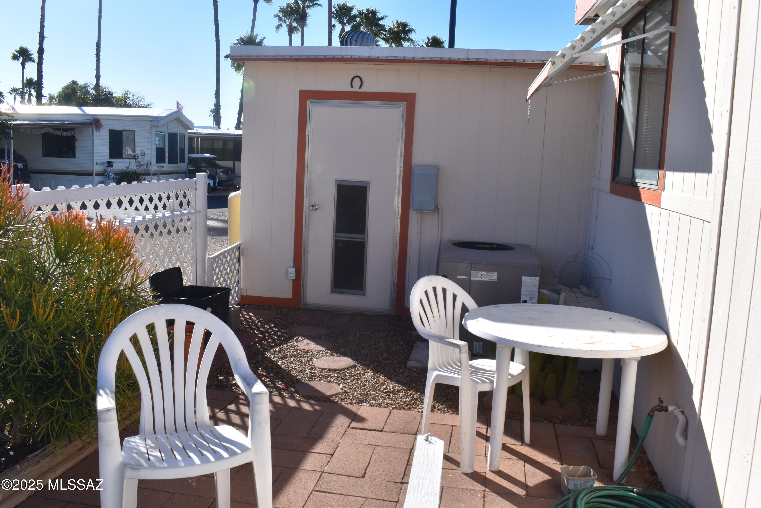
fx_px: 666
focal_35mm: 32
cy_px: 254
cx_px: 380
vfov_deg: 41.7
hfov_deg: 59.5
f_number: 10
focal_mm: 21
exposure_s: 1/400
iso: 200
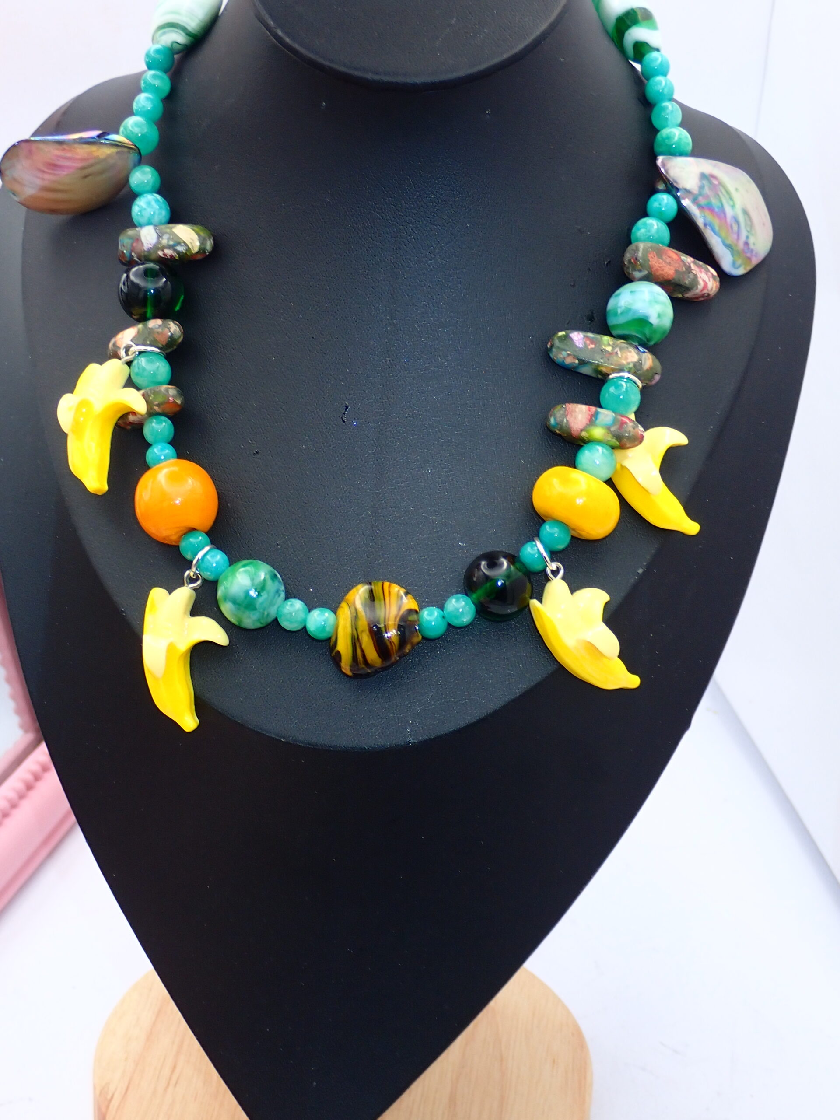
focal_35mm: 62
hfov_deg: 23.7
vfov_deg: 31.2
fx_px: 2006
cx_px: 420
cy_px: 560
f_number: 3.6
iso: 200
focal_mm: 11.09
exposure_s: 1/60
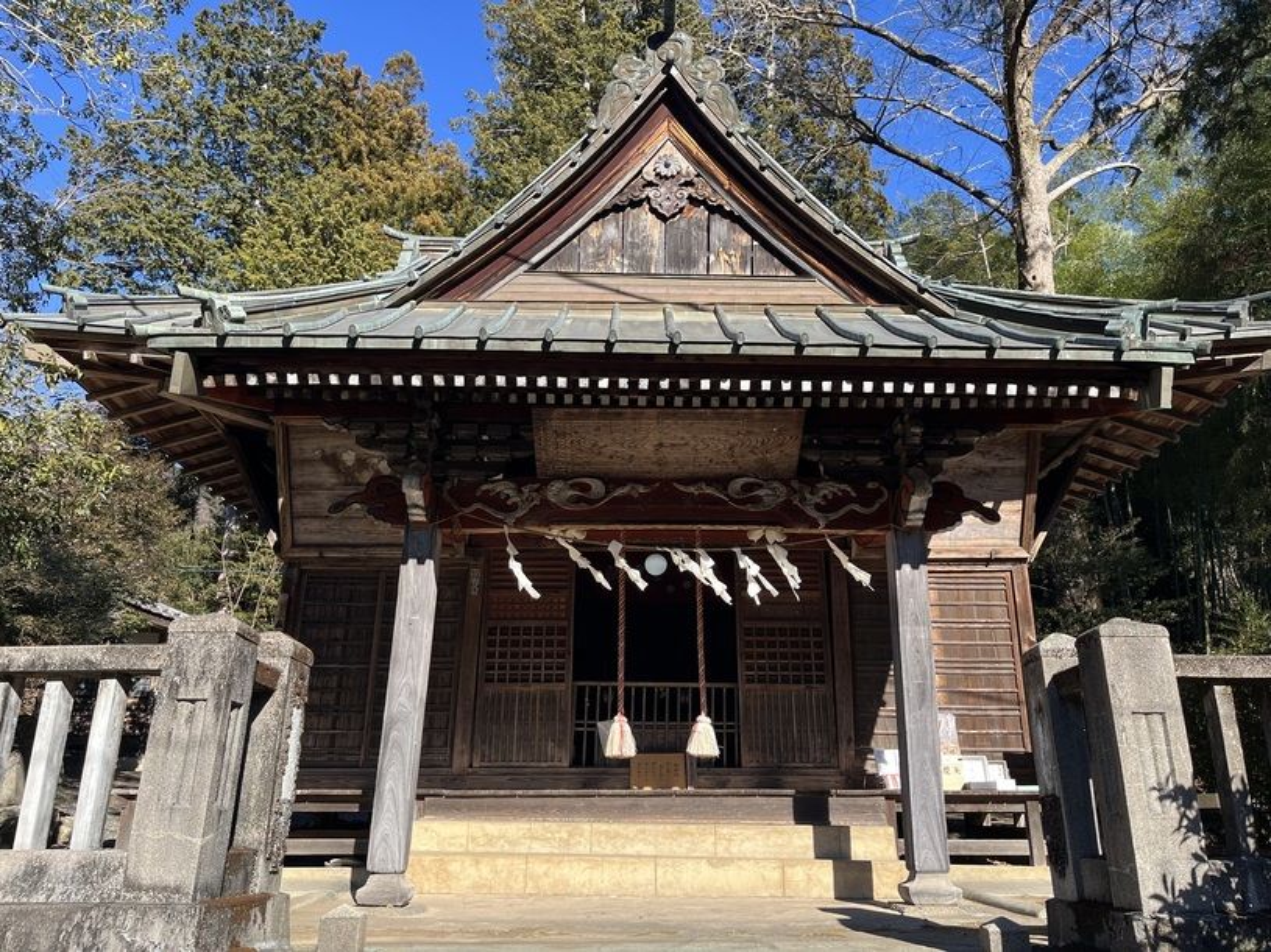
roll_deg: -0.1
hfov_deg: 67.3
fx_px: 955
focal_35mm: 26
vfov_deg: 53.1
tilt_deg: +19.0
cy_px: 476
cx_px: 636
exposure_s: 1/1018
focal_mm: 5.1
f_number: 1.6
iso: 50
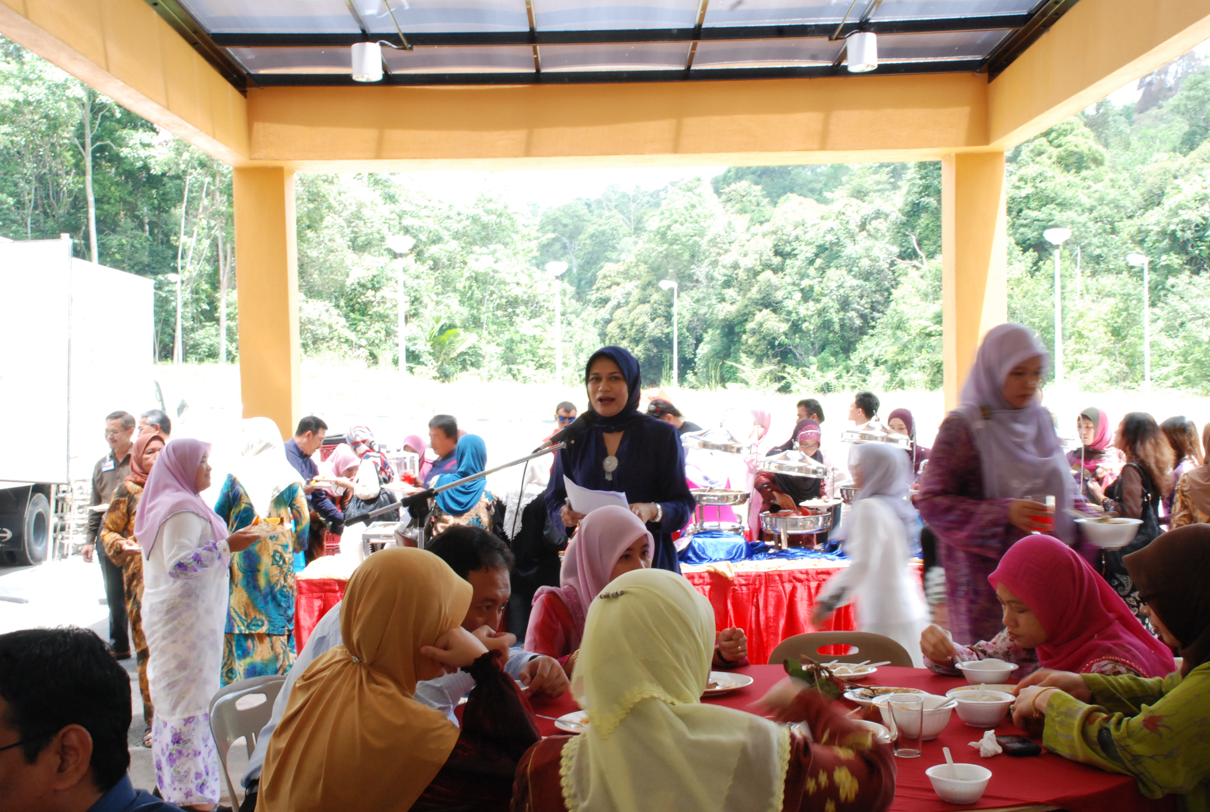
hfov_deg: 41.0
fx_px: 1617
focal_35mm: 48
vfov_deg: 28.2
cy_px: 406
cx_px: 605
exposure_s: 1/20
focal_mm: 32
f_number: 18
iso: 800
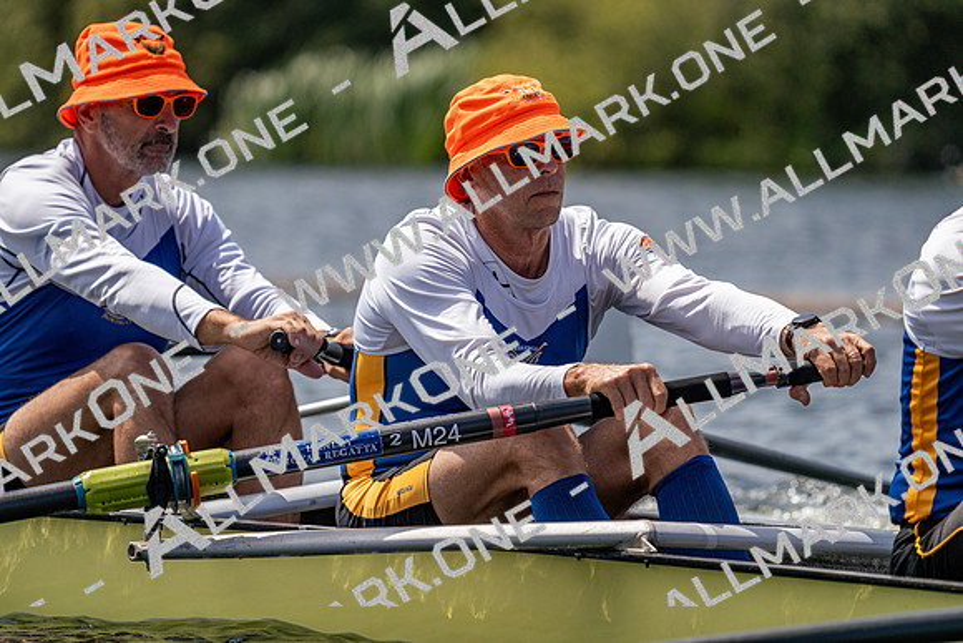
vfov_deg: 3.8
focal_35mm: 359
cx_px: 482
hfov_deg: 5.7
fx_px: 9605
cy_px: 322
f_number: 6.3
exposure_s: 1/2000
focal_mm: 359
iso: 200
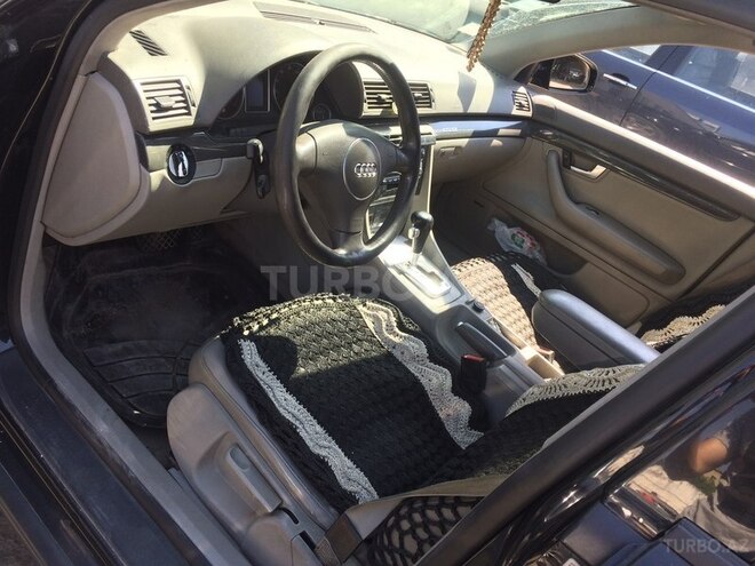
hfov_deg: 61.7
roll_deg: -21.4
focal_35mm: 29
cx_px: 378
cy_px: 283
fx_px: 633
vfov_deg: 48.2
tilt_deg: -28.8
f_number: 2.2
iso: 32
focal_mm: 4.15
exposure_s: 1/224
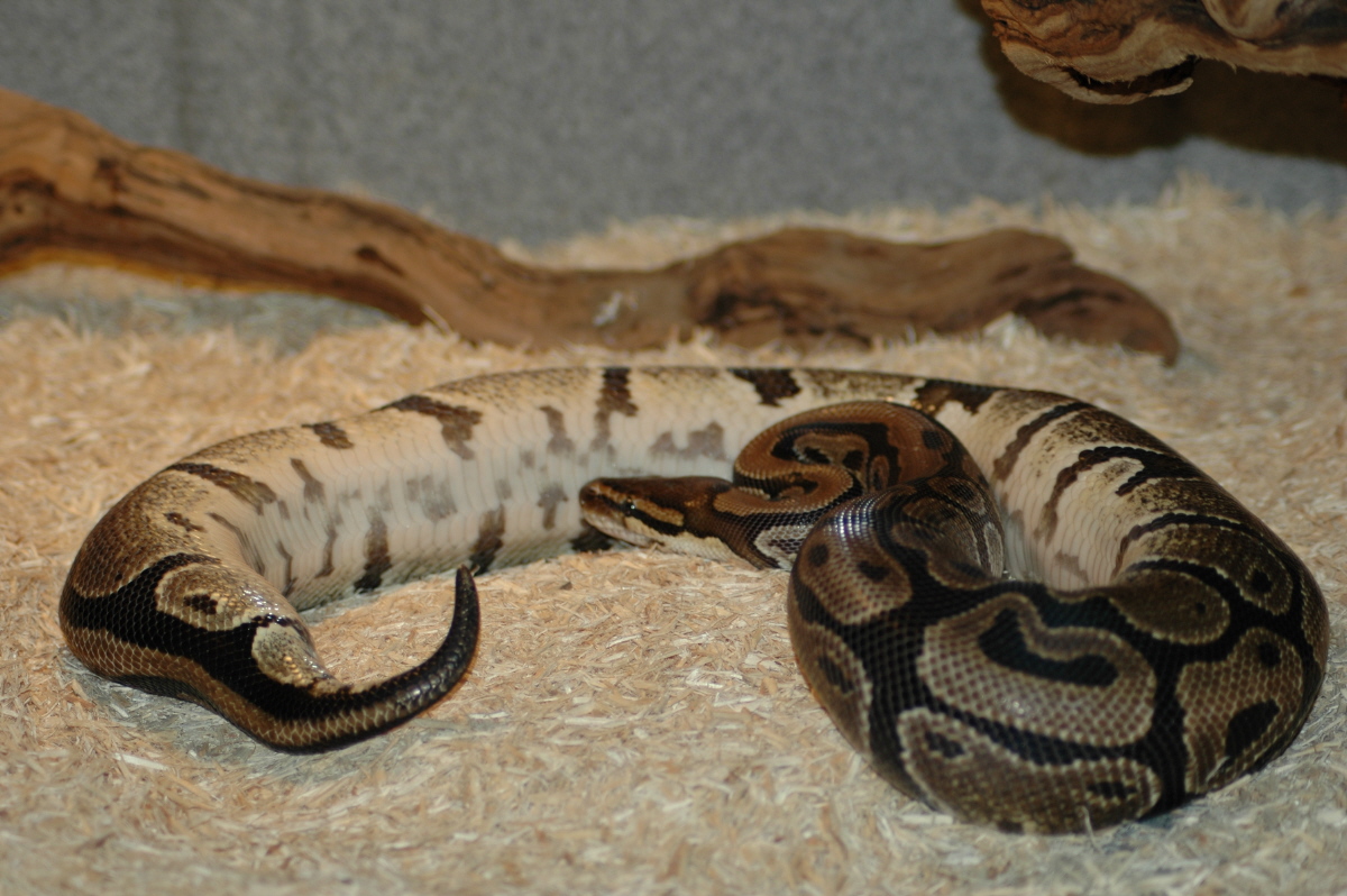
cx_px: 674
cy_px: 448
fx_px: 3925
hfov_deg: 19.5
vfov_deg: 13.0
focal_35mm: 105
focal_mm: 70
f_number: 4
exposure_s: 1/60
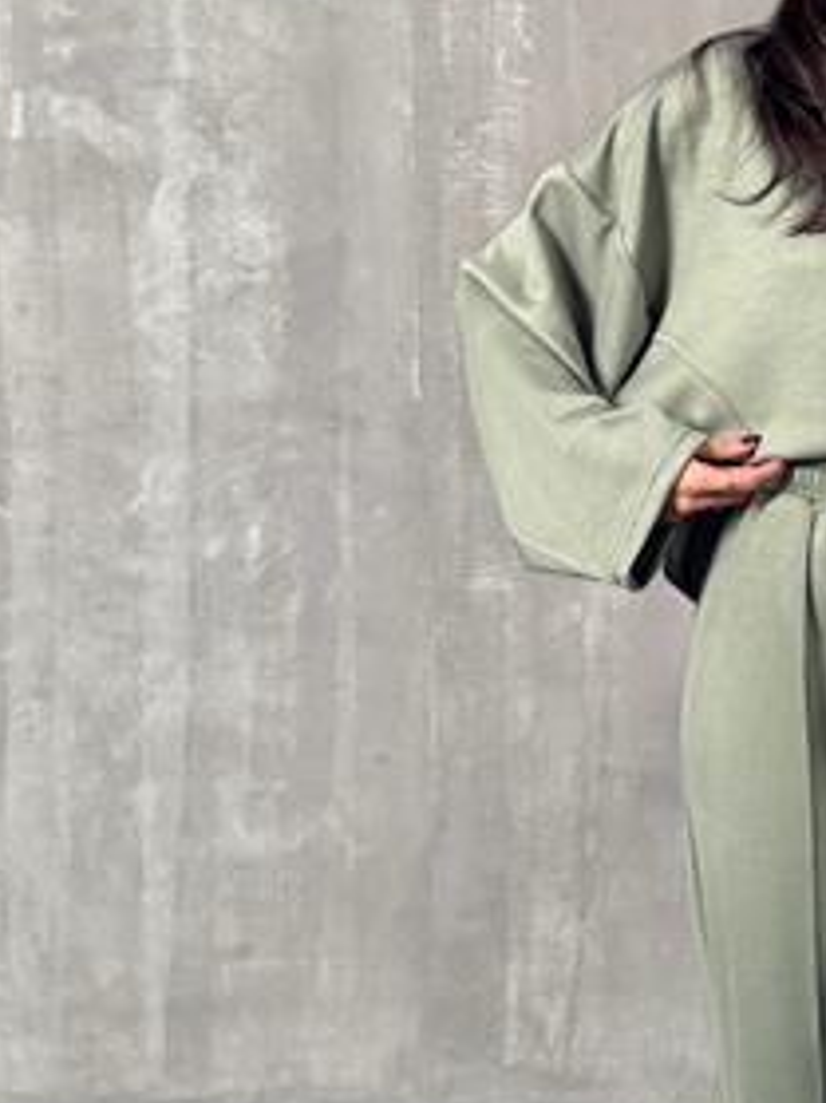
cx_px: 962
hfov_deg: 17.4
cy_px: 293
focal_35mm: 81
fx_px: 2579
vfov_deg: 23.9
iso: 125
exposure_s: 1/121
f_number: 1.78
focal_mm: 6.76
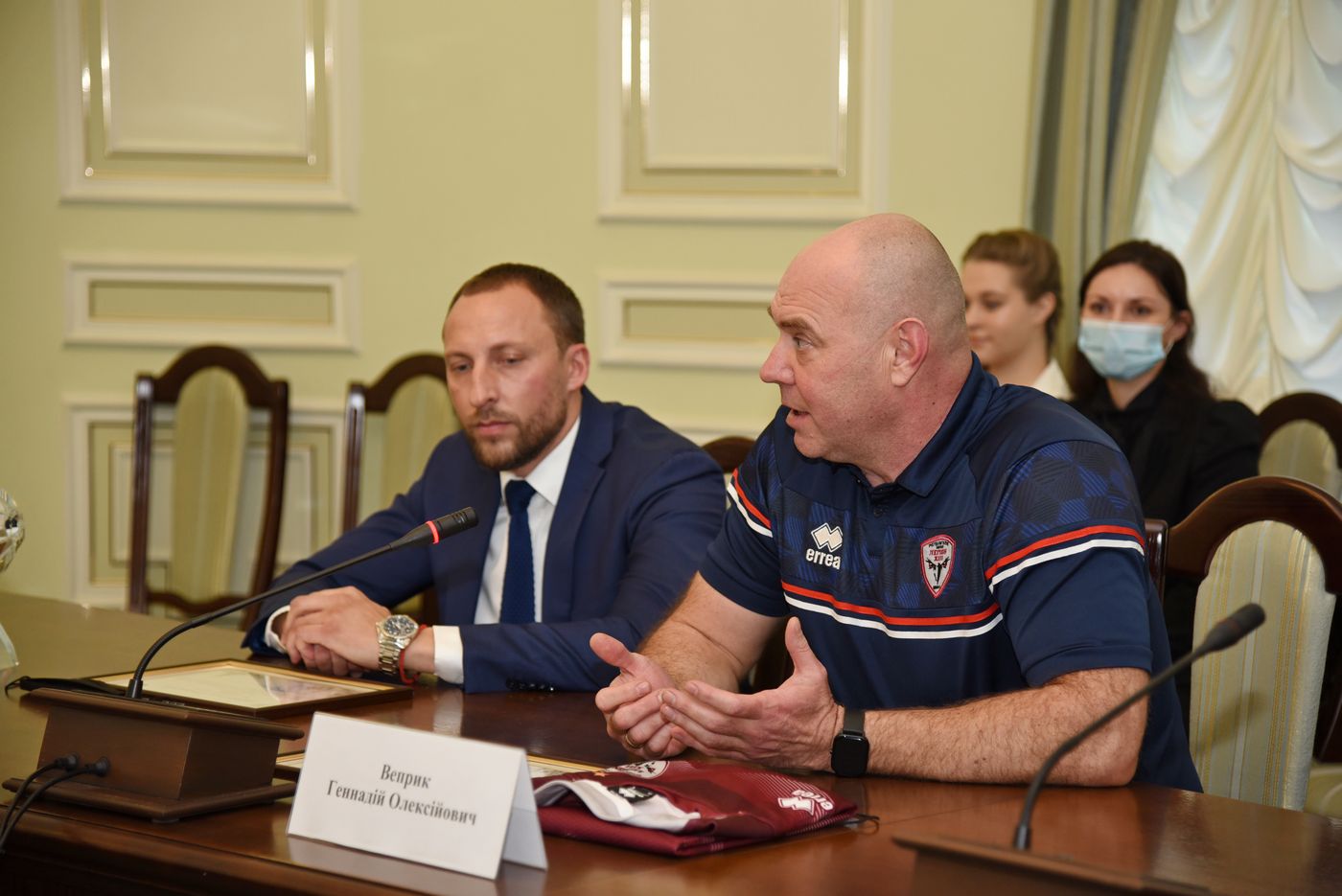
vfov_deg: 16.1
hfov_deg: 23.9
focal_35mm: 85
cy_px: 448
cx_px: 671
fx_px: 3170
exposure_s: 1/200
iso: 1000
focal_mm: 85
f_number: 4
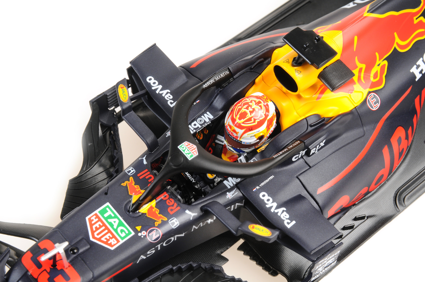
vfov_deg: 16.5
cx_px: 212
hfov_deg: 24.6
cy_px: 141
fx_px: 973
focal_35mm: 82
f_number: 18
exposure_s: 1/200
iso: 400
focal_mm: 55
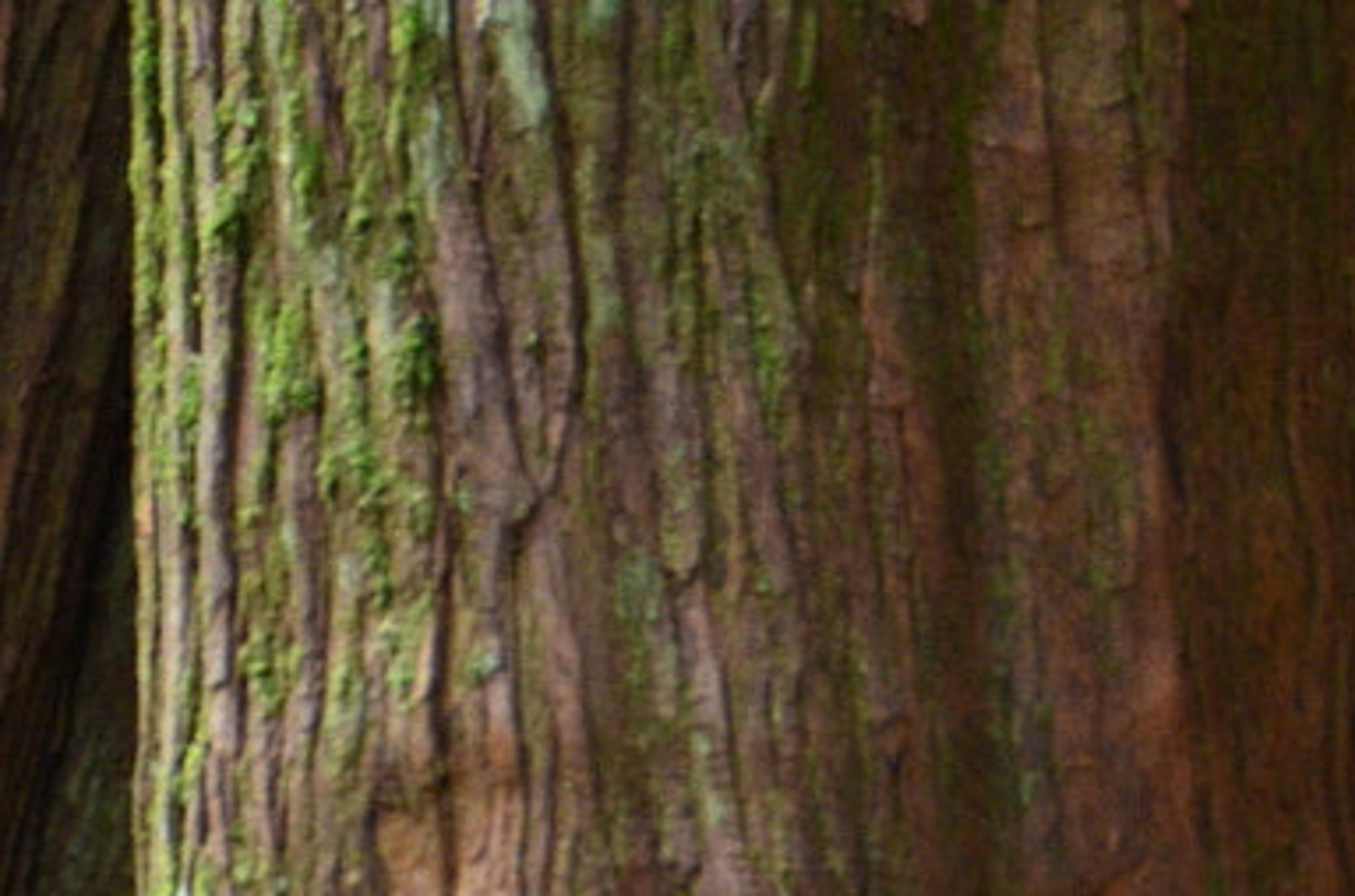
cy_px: 1219
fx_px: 10553
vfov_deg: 4.8
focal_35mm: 281
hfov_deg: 7.3
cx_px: 1630
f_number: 4.8
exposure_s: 1/40
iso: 800
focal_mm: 45
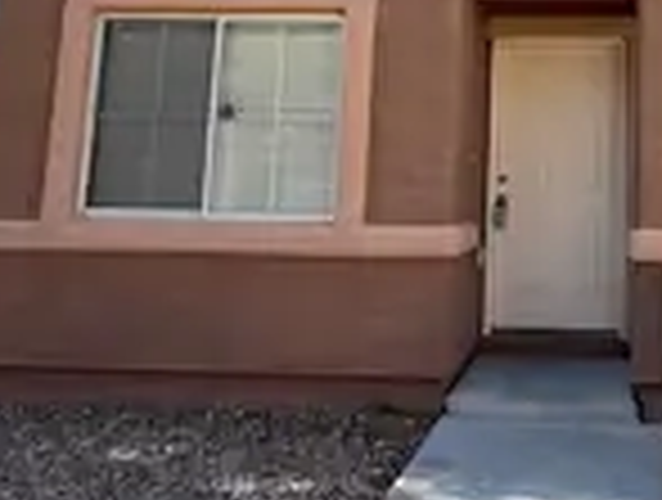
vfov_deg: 36.3
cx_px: 585
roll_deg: -0.4
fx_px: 728
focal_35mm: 38
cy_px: 86
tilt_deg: +6.5
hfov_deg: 44.8
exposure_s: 1/502
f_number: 2.2
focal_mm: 2.22
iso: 50
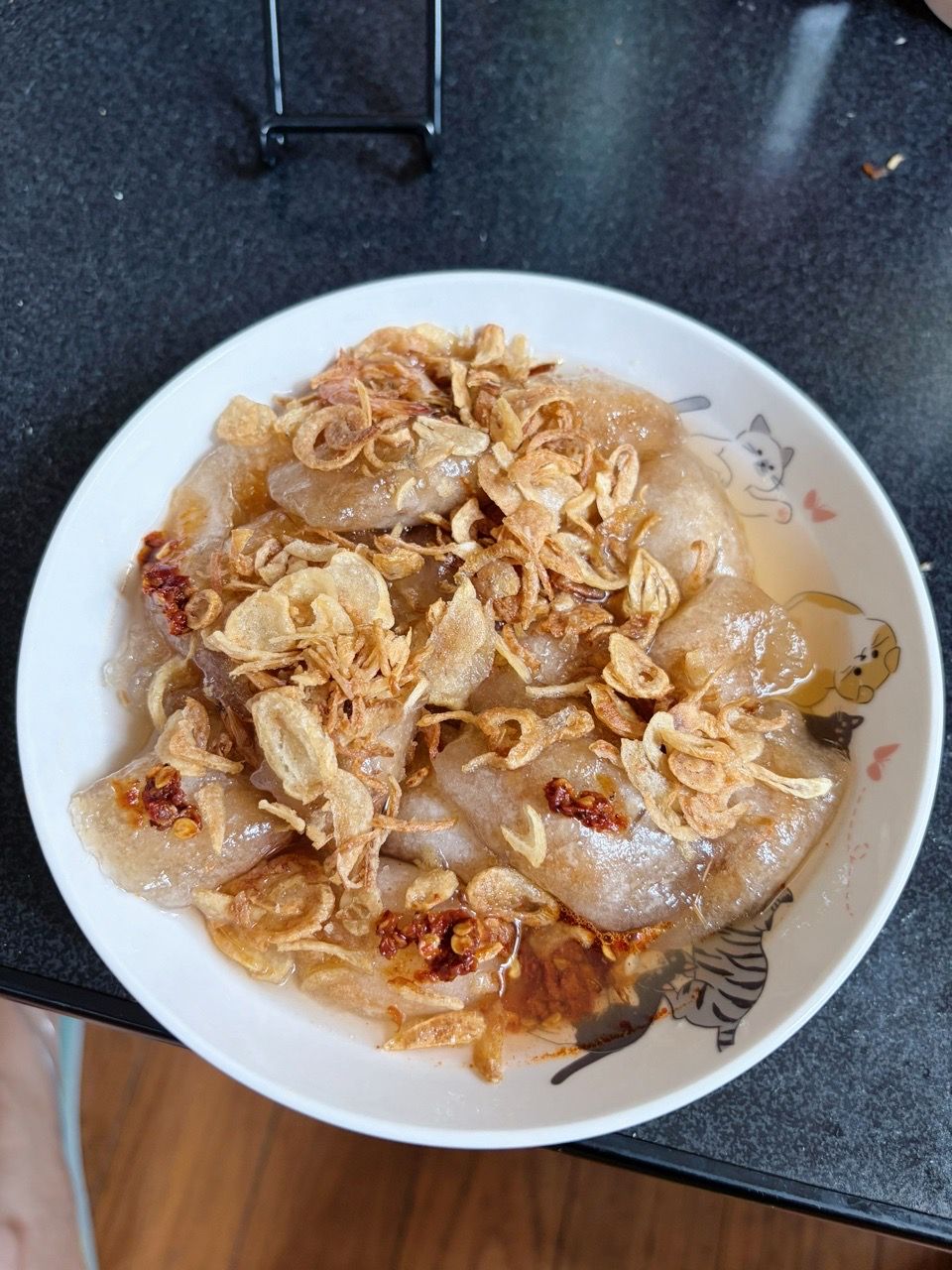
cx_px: 476
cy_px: 635
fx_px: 953
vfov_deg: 67.3
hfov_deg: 53.1
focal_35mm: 26
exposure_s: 1/64
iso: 125
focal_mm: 5.96
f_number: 1.6
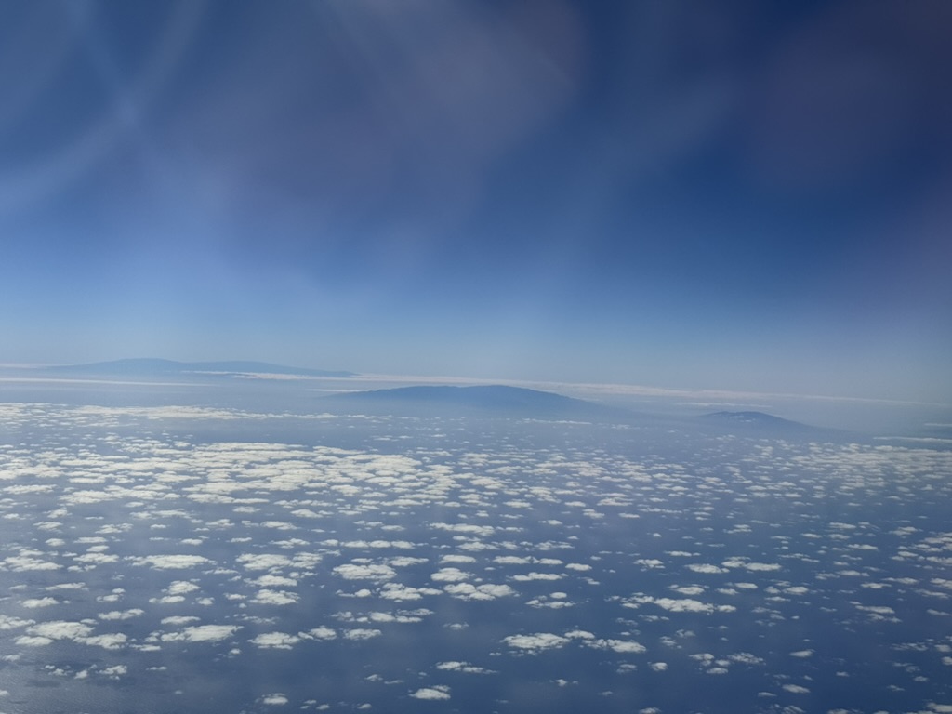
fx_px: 1320
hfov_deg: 39.7
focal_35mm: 48
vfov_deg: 30.3
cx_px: 476
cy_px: 357
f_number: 1.78
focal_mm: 6.86
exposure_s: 1/15385
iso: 80
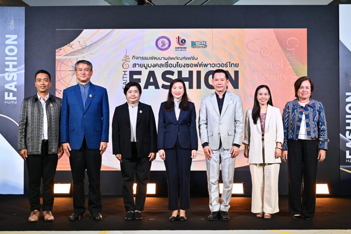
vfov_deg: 26.5
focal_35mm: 51
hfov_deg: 38.9
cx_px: 176
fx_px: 497
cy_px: 117
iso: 500
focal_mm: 51
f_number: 5
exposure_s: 1/160
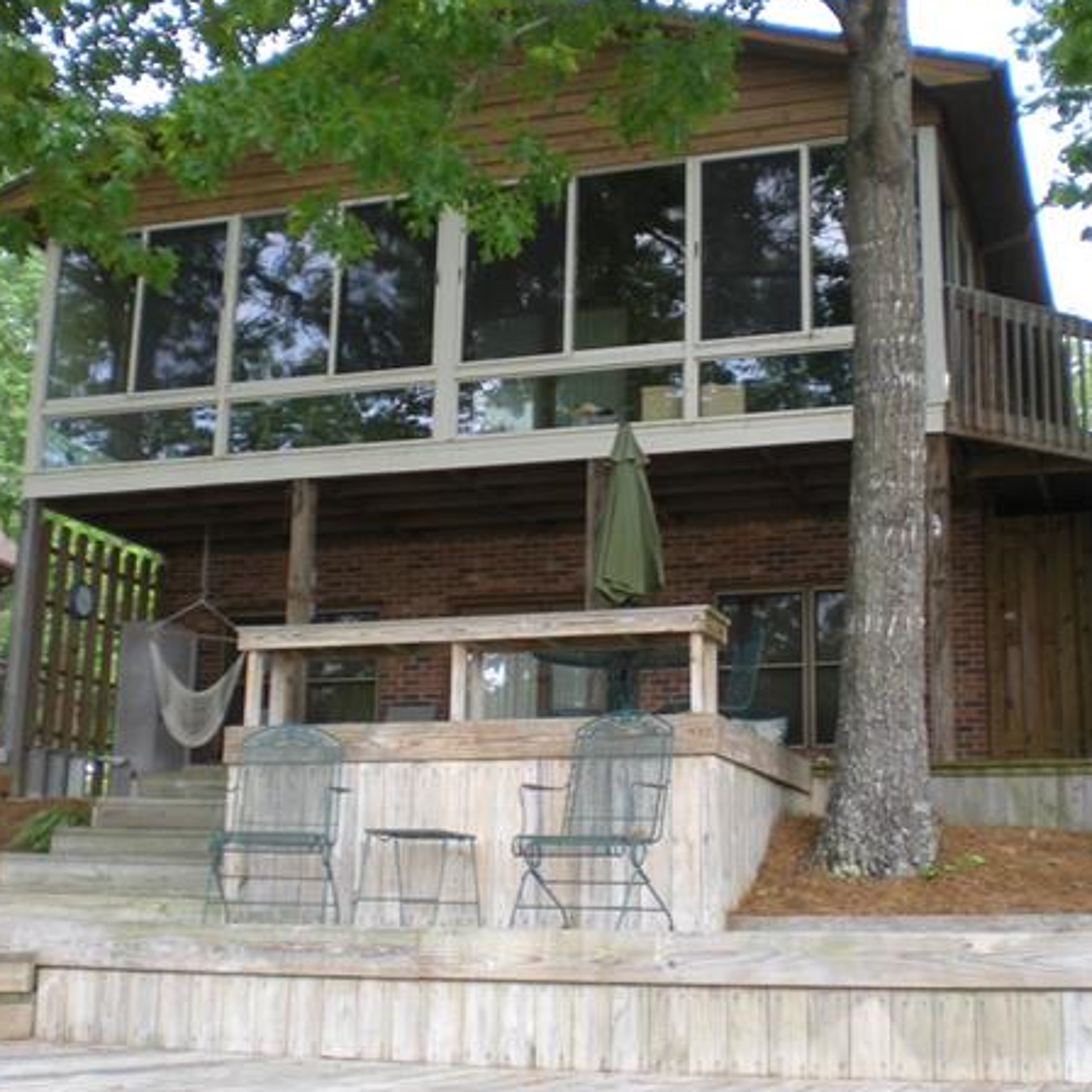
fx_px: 1713
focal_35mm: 48
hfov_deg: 35.4
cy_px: 514
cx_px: 556
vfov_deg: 35.3
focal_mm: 6.3
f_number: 3.1
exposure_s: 1/136
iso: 64
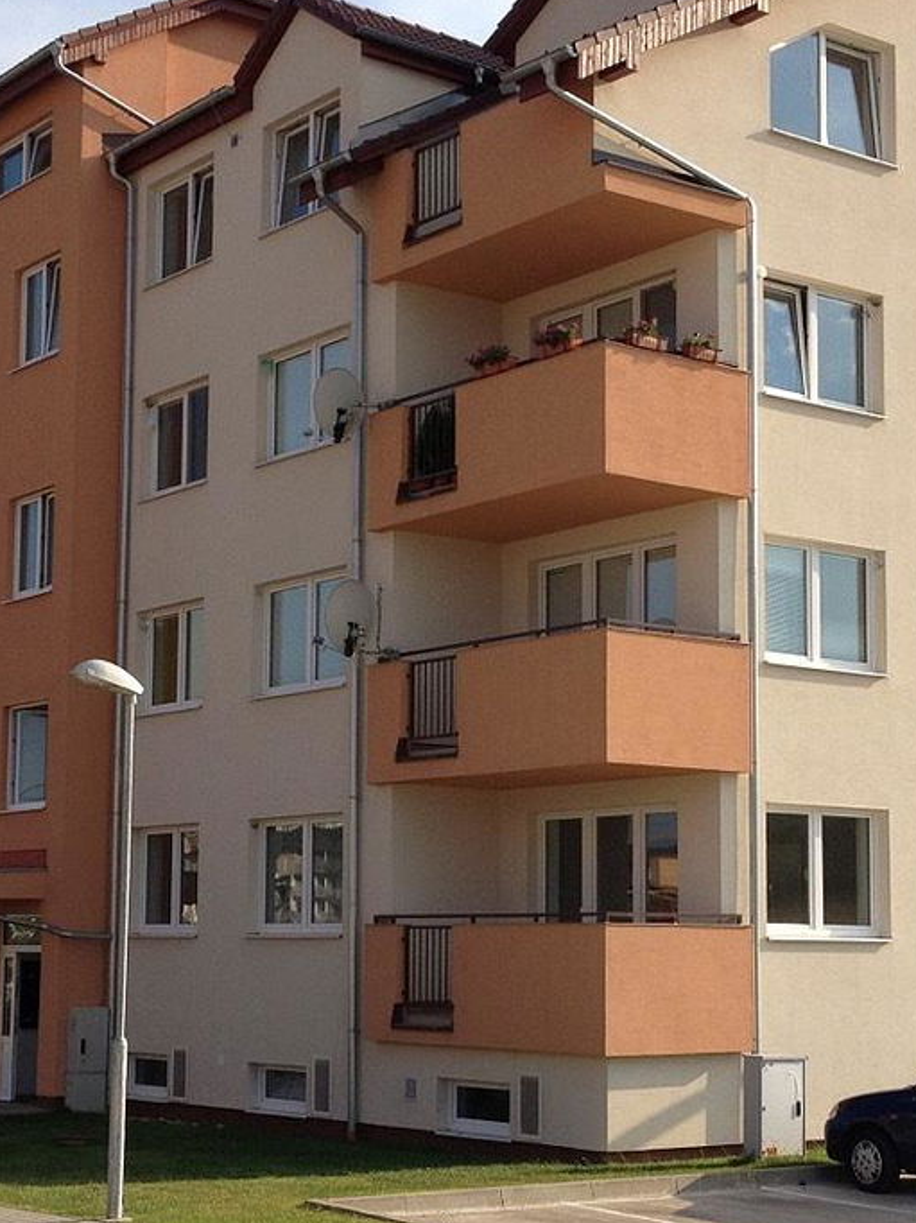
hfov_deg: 21.3
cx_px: 425
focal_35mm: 69
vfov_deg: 28.1
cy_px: 694
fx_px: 2436
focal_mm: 4.28
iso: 64
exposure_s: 1/1200
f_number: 2.4
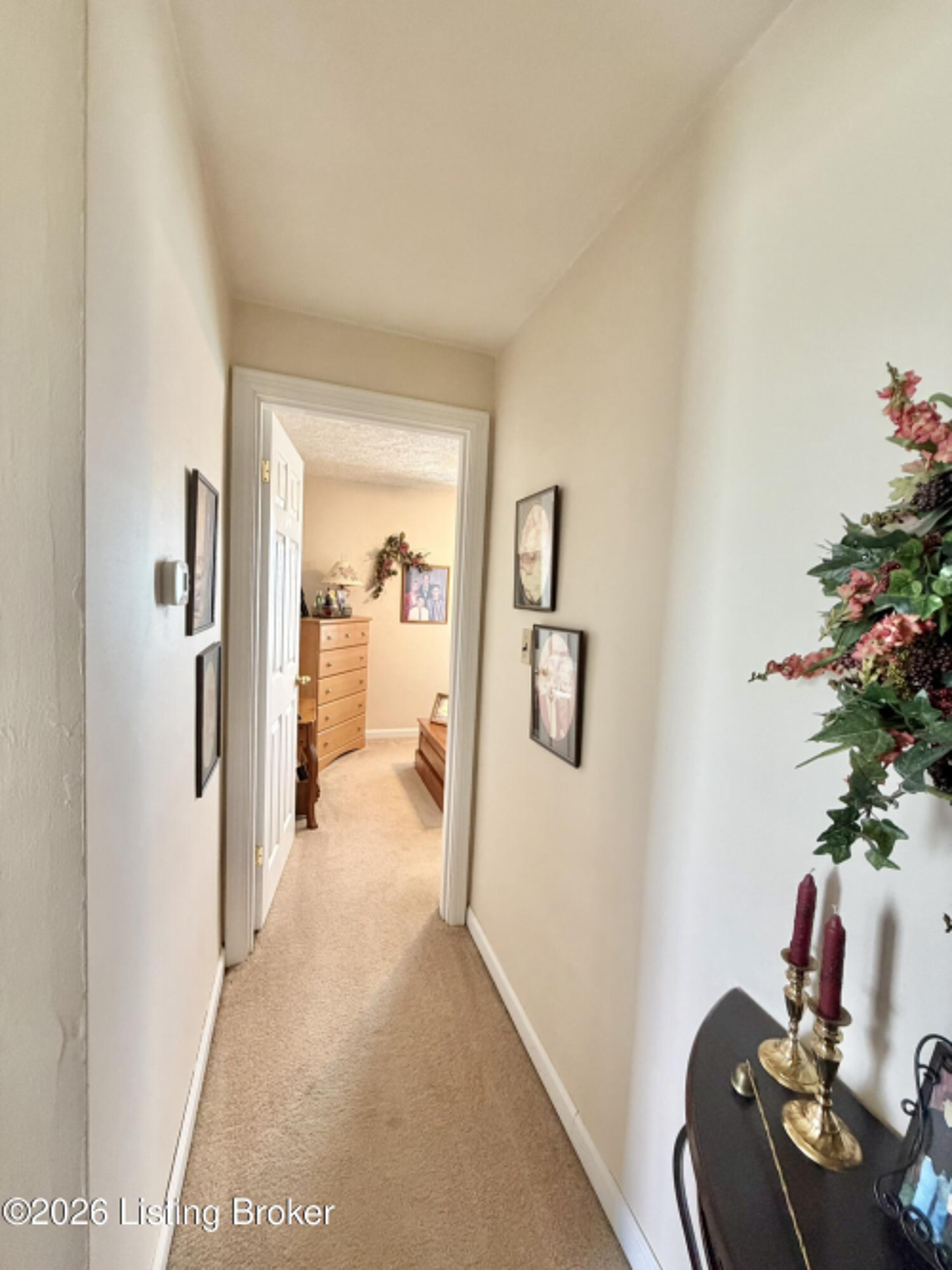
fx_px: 514
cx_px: 476
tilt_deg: -4.9
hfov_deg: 85.7
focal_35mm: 14
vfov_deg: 102.1
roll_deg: -3.5
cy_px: 635
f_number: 2.2
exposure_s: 1/60
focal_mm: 2.22
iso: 250
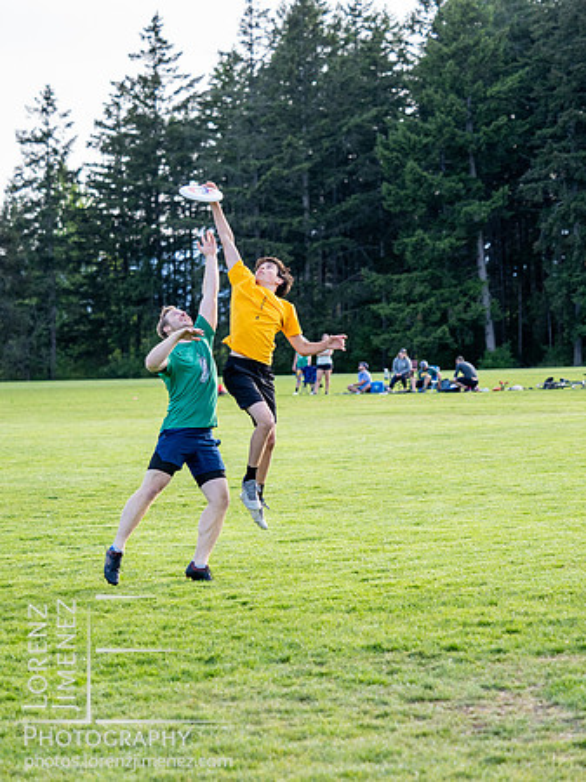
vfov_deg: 14.7
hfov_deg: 11.1
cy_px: 391
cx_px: 293
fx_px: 3027
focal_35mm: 134
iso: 400
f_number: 2.8
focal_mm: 67
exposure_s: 1/1000
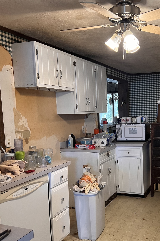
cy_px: 142
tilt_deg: -7.3
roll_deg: +2.1
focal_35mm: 37
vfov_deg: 51.6
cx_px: 122
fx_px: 247
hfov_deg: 35.1
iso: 200
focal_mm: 5.7
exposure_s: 1/60
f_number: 1.5
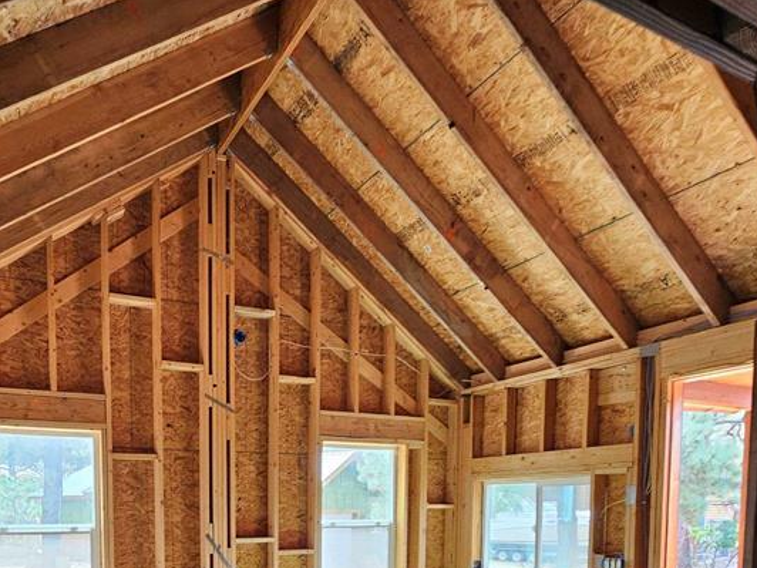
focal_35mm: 25
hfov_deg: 67.4
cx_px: 249
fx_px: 547
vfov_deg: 47.4
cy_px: 542
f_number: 2.2
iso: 125
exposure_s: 1/60
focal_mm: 2.2
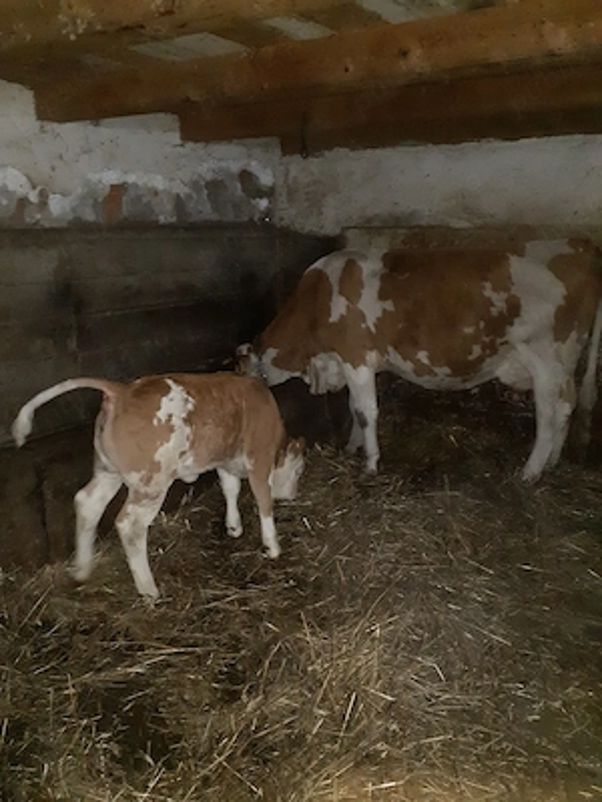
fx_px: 626
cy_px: 401
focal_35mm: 27
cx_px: 301
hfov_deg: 51.4
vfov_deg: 65.3
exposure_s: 1/17
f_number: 1.9
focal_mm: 3.6
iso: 1000
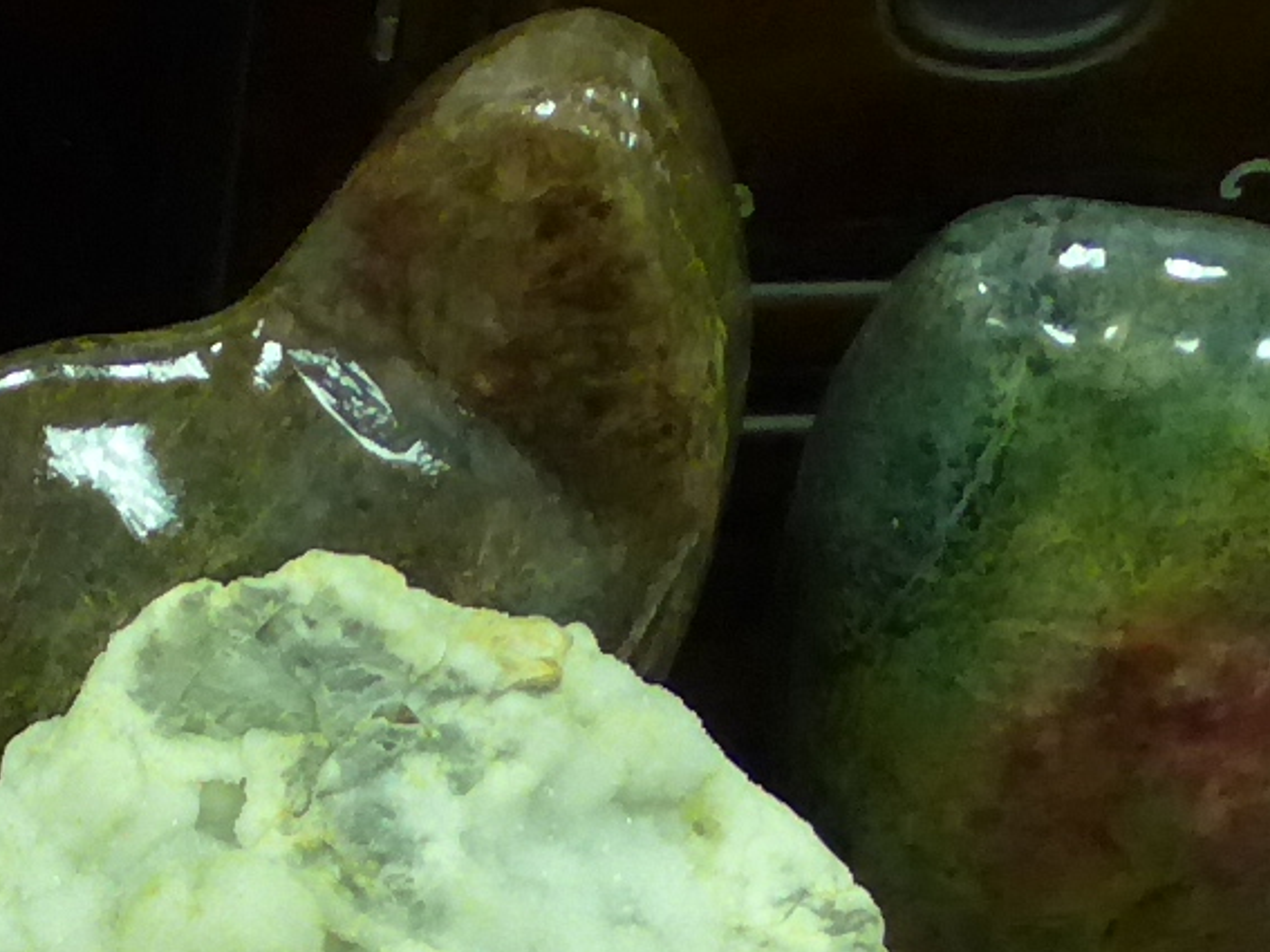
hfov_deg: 12.1
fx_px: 5796
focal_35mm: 158
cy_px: 1944
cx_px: -443
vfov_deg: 8.8
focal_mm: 7.5
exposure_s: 1/80
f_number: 2.4
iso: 800
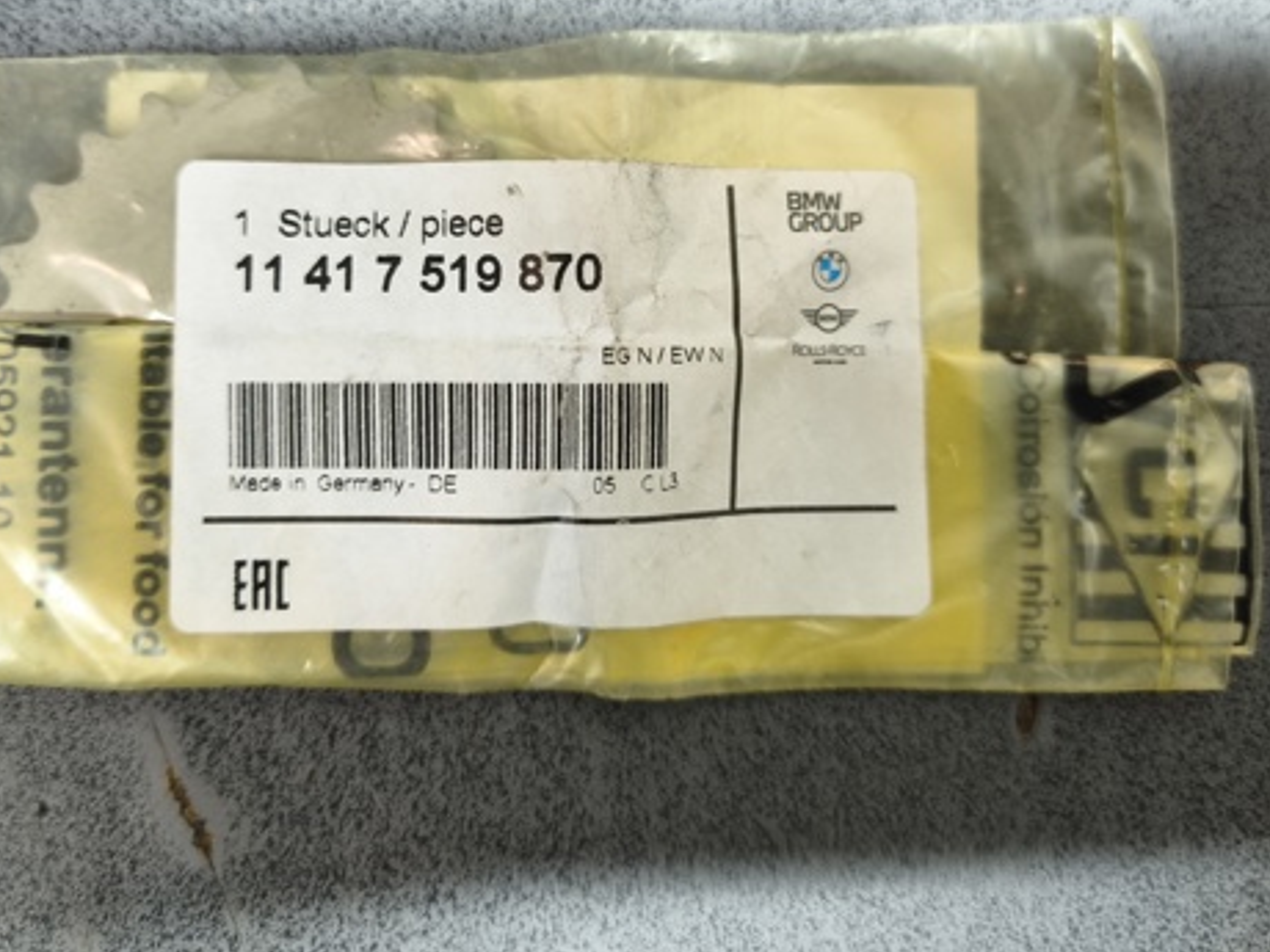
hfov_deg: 56.7
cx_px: 585
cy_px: 312
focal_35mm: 32
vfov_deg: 43.5
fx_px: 1174
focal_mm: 5.35
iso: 400
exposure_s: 1/50
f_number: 1.7
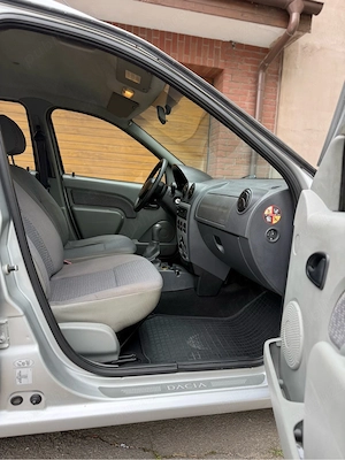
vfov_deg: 71.6
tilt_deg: -7.4
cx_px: 172
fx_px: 319
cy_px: 230
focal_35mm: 24
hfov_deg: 56.8
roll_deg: -3.0
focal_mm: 6.76
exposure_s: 1/279
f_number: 1.78
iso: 100
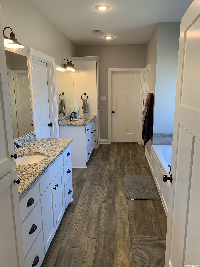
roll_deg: -0.2
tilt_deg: -10.1
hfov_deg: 53.1
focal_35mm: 26
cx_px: 100
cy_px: 134
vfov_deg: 67.3
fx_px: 200
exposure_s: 1/120
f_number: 1.8
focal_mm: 4.25
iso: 80
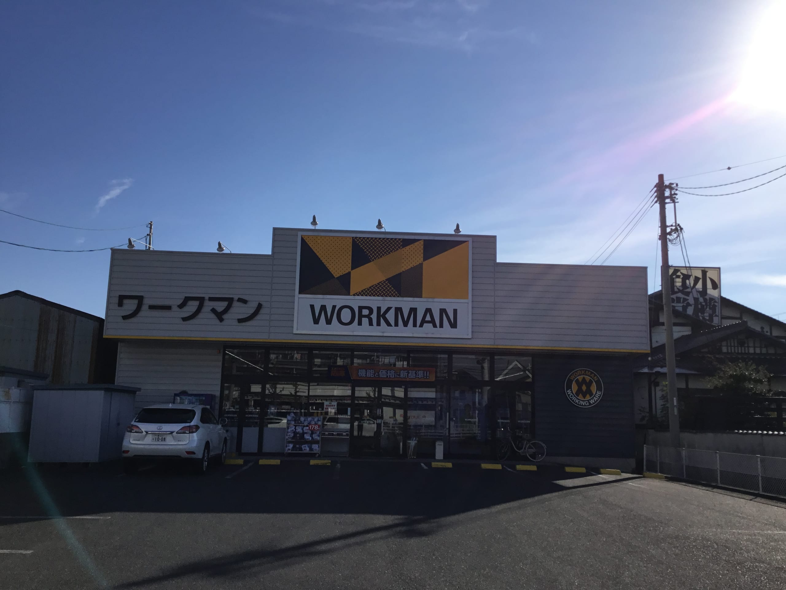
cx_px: 393
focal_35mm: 31
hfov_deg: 58.4
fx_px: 704
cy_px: 295
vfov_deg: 45.4
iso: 25
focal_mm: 3.3
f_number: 2.4
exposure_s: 1/2469
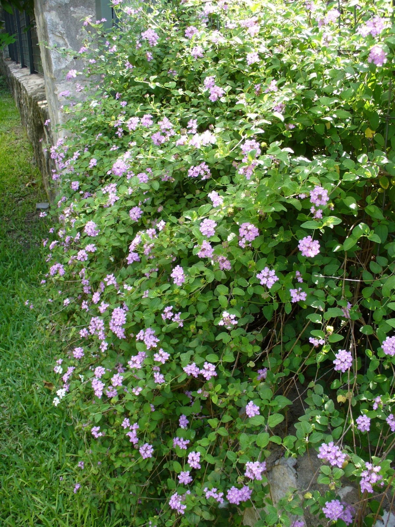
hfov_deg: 38.7
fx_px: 563
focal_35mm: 37
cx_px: 198
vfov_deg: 50.1
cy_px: 264
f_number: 2.8
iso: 80
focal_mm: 6.1
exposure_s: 1/100
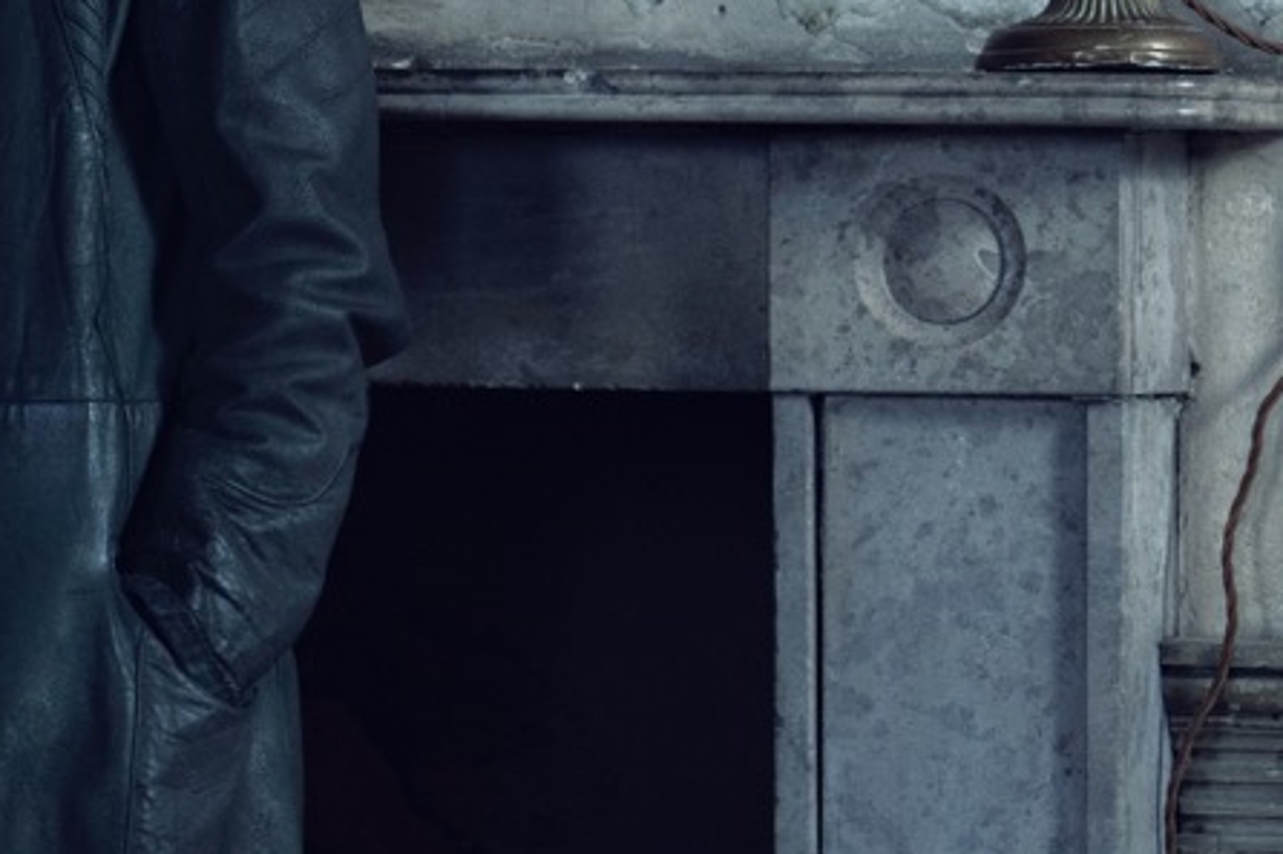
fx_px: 13501
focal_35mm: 379
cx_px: -95
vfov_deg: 3.6
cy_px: 137
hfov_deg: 5.4
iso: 2000
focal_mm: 132
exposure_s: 1/160
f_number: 2.8
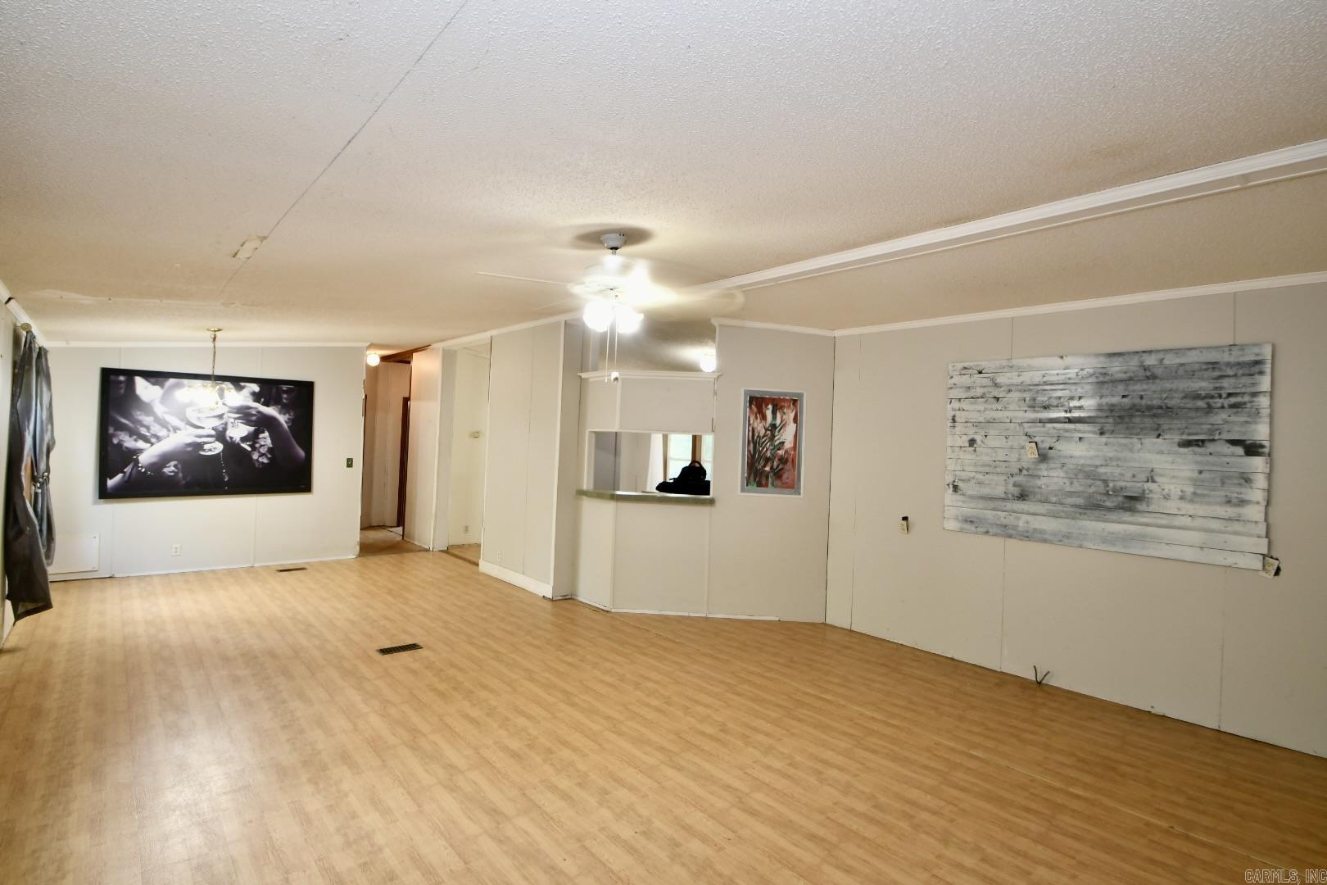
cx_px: 664
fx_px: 636
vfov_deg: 69.7
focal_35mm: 17
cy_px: 442
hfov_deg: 92.4
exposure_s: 1/6
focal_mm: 11.5
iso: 400
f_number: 9
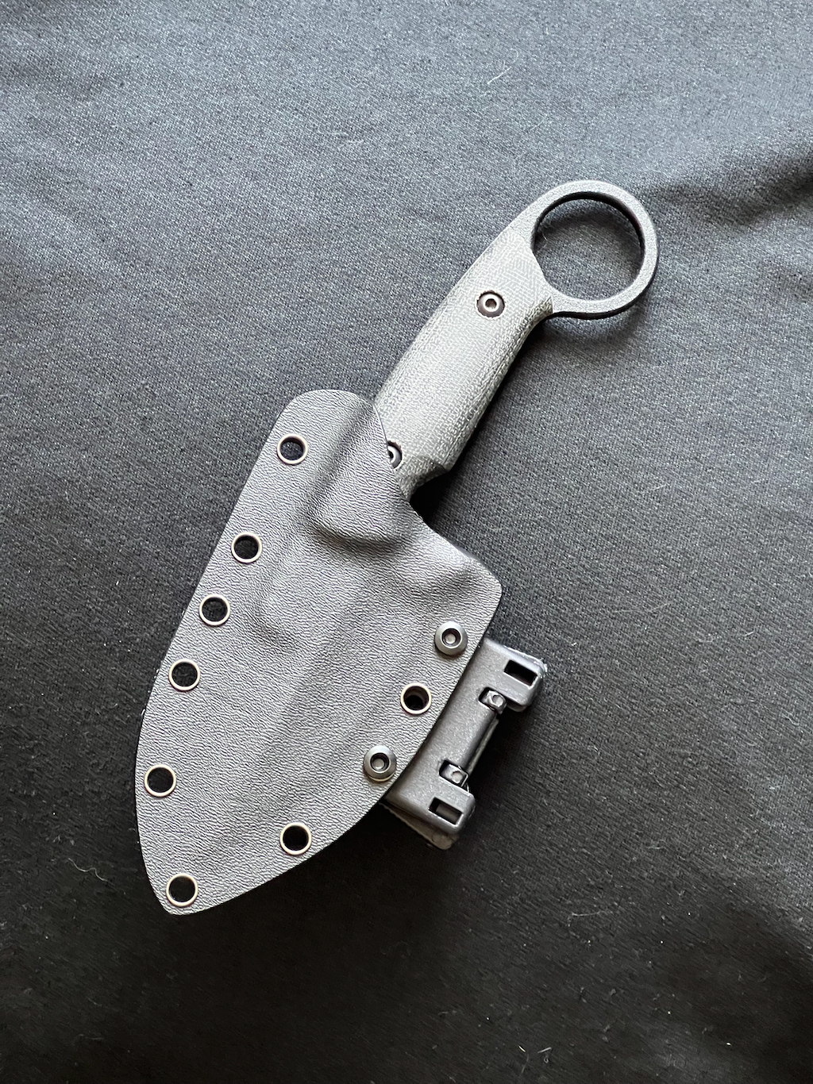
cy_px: 542
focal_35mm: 77
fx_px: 2412
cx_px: 406
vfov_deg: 25.3
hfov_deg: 19.1
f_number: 2.8
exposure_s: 1/57
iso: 800
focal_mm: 9
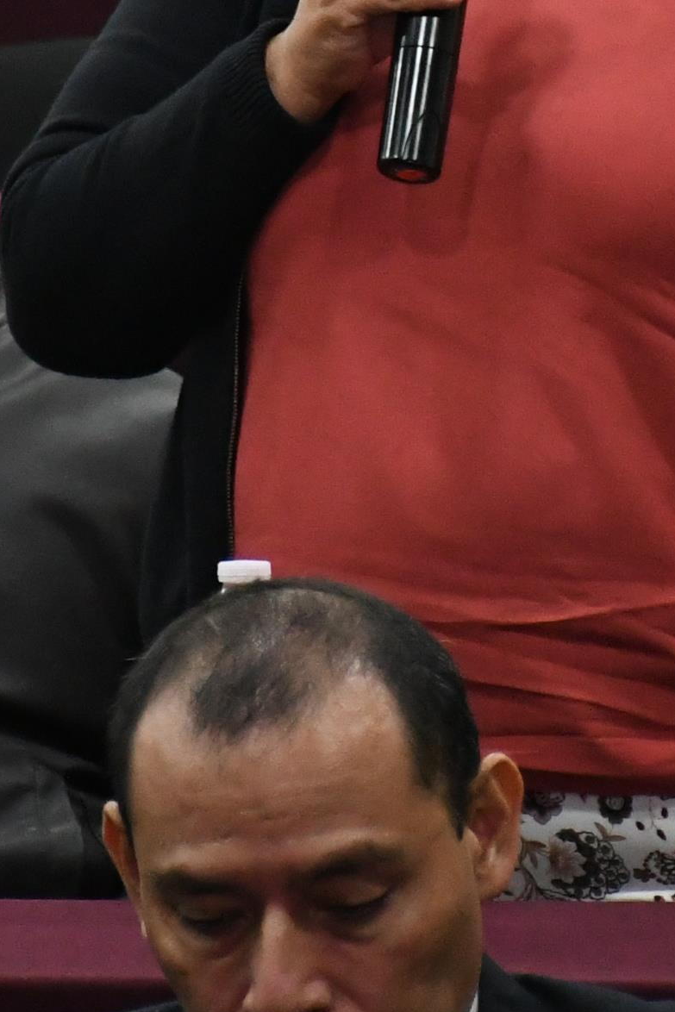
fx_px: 13495
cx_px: 612
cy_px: -138
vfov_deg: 4.3
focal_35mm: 480
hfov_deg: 2.9
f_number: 5.3
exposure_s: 1/100
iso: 5000
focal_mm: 90
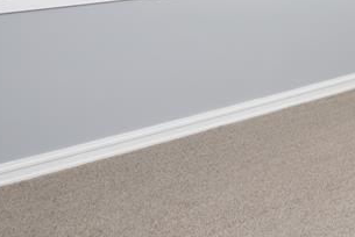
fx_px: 563
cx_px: 412
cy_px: -91
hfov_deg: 30.4
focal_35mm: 57
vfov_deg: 21.1
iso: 125
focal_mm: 17
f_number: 6.3
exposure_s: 1/60
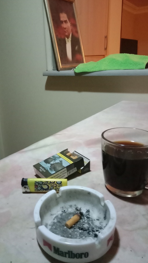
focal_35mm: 28
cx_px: 58
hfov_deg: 41.2
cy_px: 133
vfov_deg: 67.9
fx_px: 195
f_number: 2.2
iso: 4083
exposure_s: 1/16.7
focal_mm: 3.4
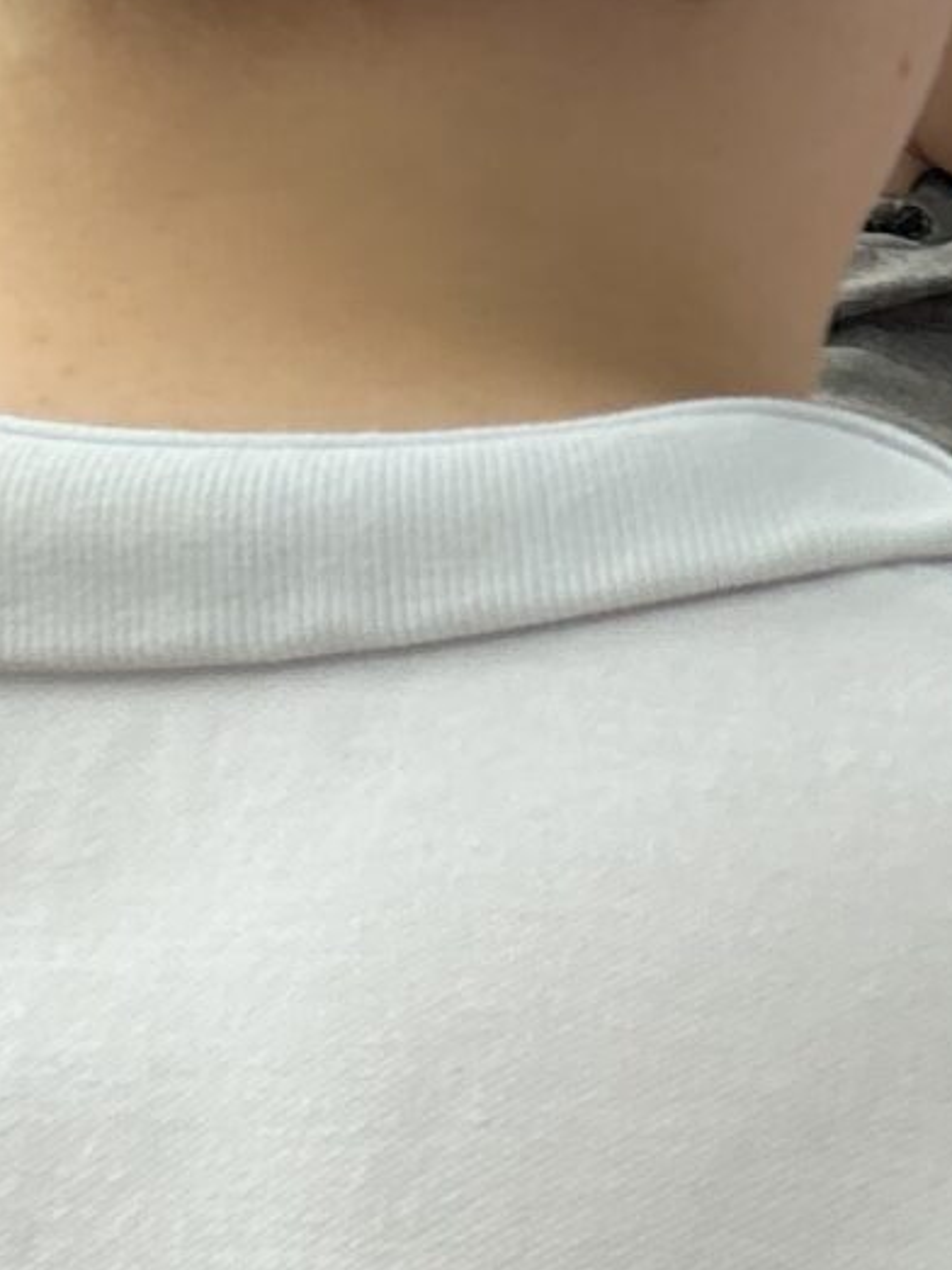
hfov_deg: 9.5
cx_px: 2152
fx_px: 5209
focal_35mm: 142
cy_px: 517
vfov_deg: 13.9
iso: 16
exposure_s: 1/118
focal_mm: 3
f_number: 1.8
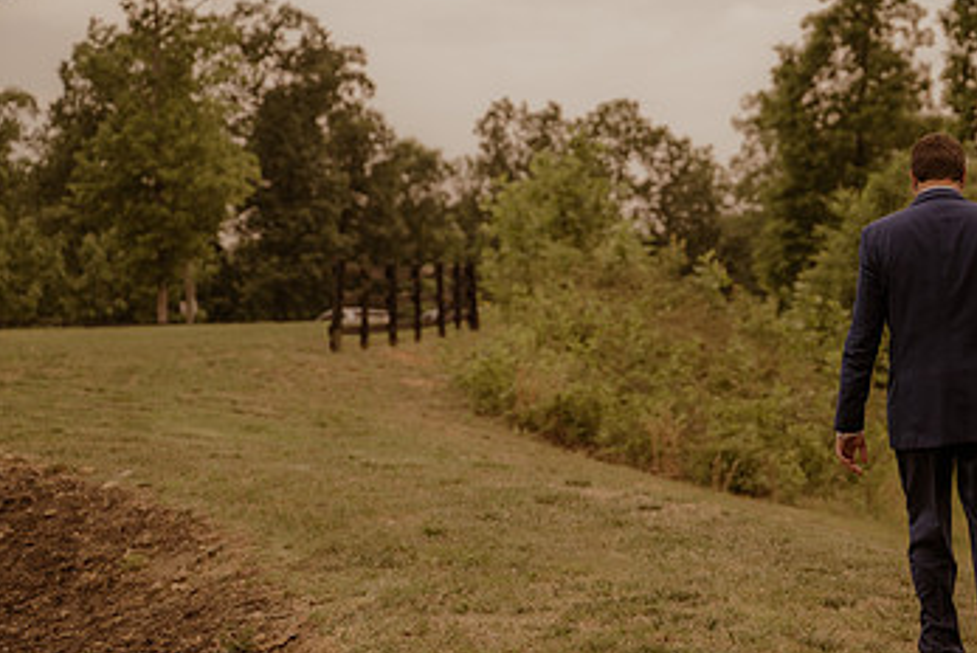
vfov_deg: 11.7
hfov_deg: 17.3
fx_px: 3178
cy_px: 373
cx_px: 788
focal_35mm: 117
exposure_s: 1/1250
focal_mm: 70
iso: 1000
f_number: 3.2
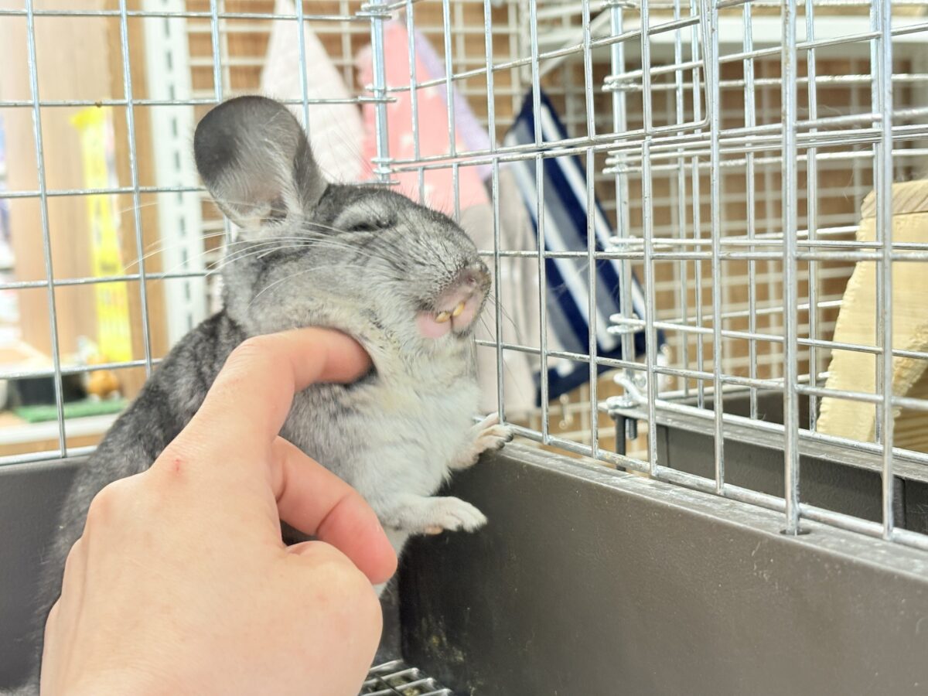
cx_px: 464
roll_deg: +3.5
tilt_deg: -5.2
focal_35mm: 52
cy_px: 348
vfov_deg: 28.0
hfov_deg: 36.8
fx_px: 1394
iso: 125
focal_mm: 5.96
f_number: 1.6
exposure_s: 1/50
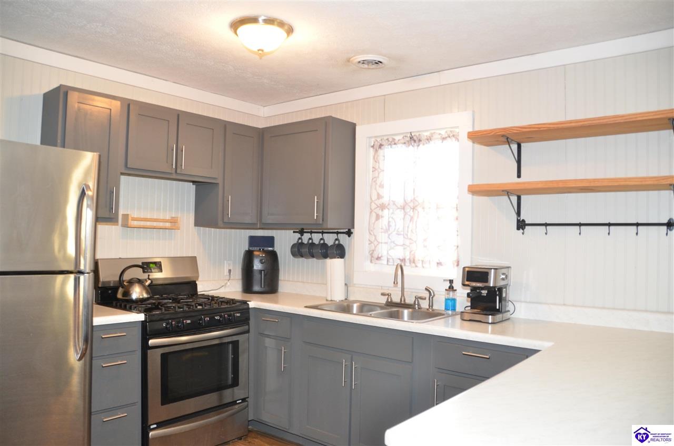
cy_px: 223
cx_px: 337
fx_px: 504
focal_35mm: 27
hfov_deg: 67.5
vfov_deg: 47.7
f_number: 4
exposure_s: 1/60
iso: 500
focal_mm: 18
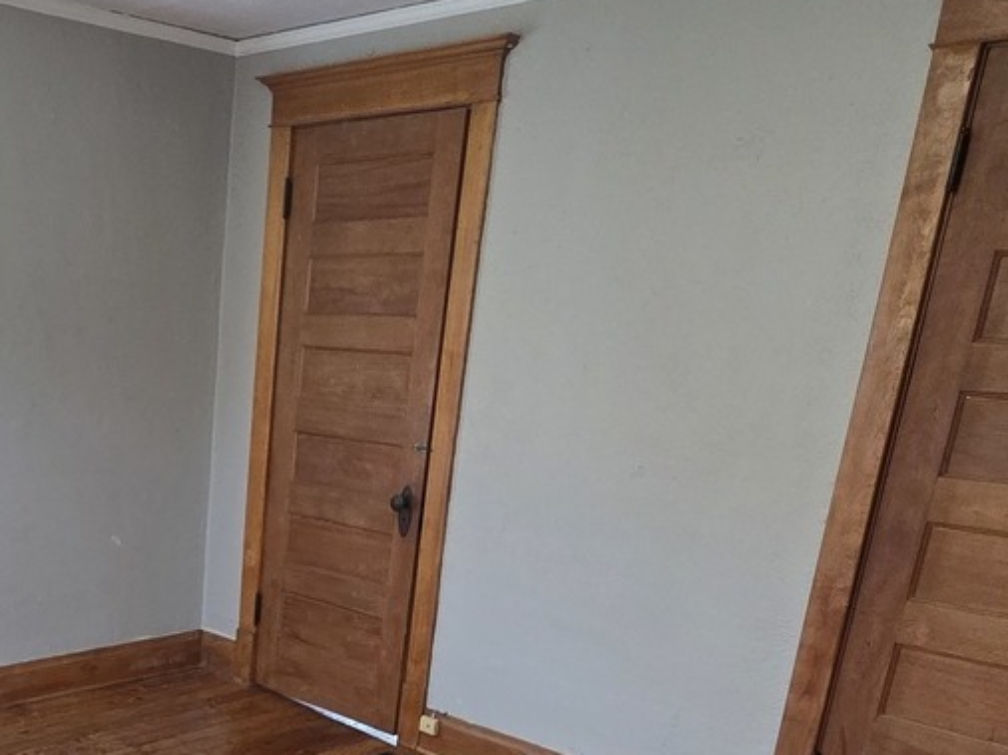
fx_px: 1077
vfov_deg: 35.7
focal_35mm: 37
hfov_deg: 46.0
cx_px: 127
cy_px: 717
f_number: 2.2
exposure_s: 1/60
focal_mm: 2.2
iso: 320
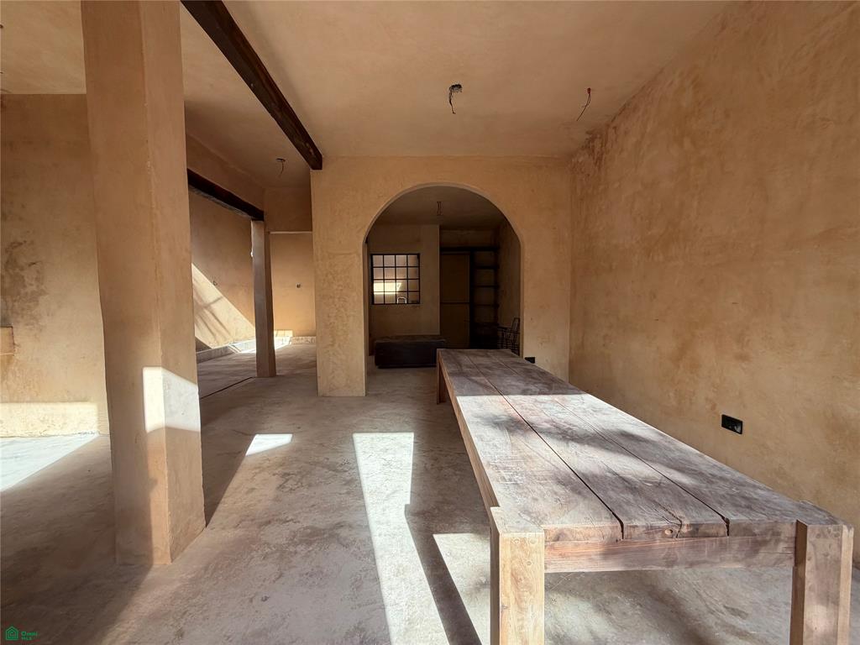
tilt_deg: -3.5
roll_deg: +0.4
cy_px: 322
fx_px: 348
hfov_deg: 102.1
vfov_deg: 85.7
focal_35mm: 14
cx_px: 430
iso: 50
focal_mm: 2.22
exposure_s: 1/228
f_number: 2.2
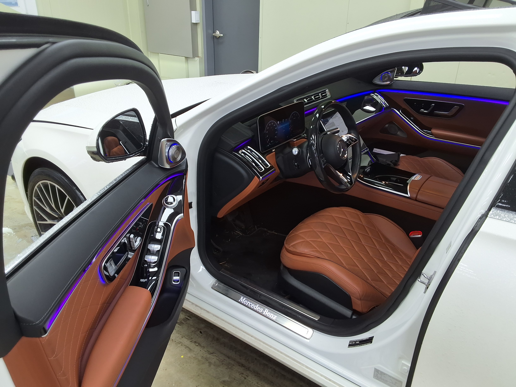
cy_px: 194
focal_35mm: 28
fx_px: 417
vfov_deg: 49.7
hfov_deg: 63.4
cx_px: 258
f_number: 1.9
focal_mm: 2.91
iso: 40
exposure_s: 1/60
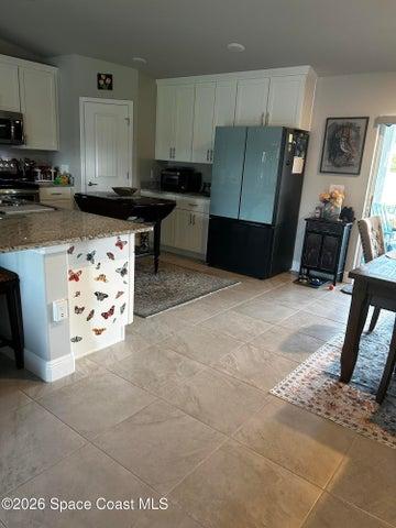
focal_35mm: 26
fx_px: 397
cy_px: 264
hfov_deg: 53.1
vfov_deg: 67.3
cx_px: 198
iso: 160
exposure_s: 1/60
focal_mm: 5.7
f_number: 1.5
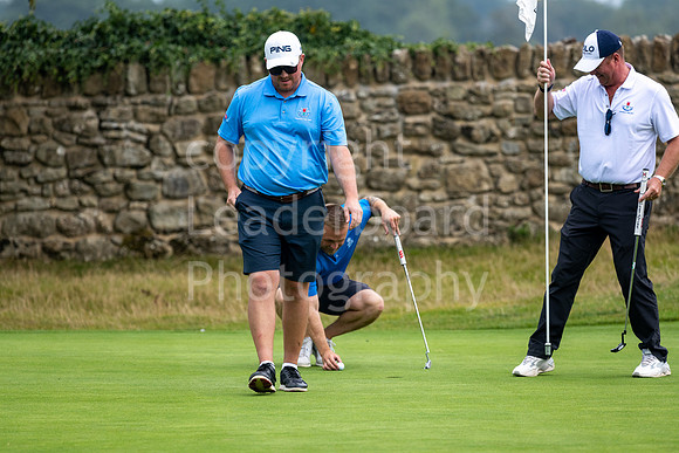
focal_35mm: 300
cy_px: 226
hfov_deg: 6.9
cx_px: 340
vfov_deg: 4.6
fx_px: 5659
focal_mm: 300
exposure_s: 1/640
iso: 250
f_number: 5
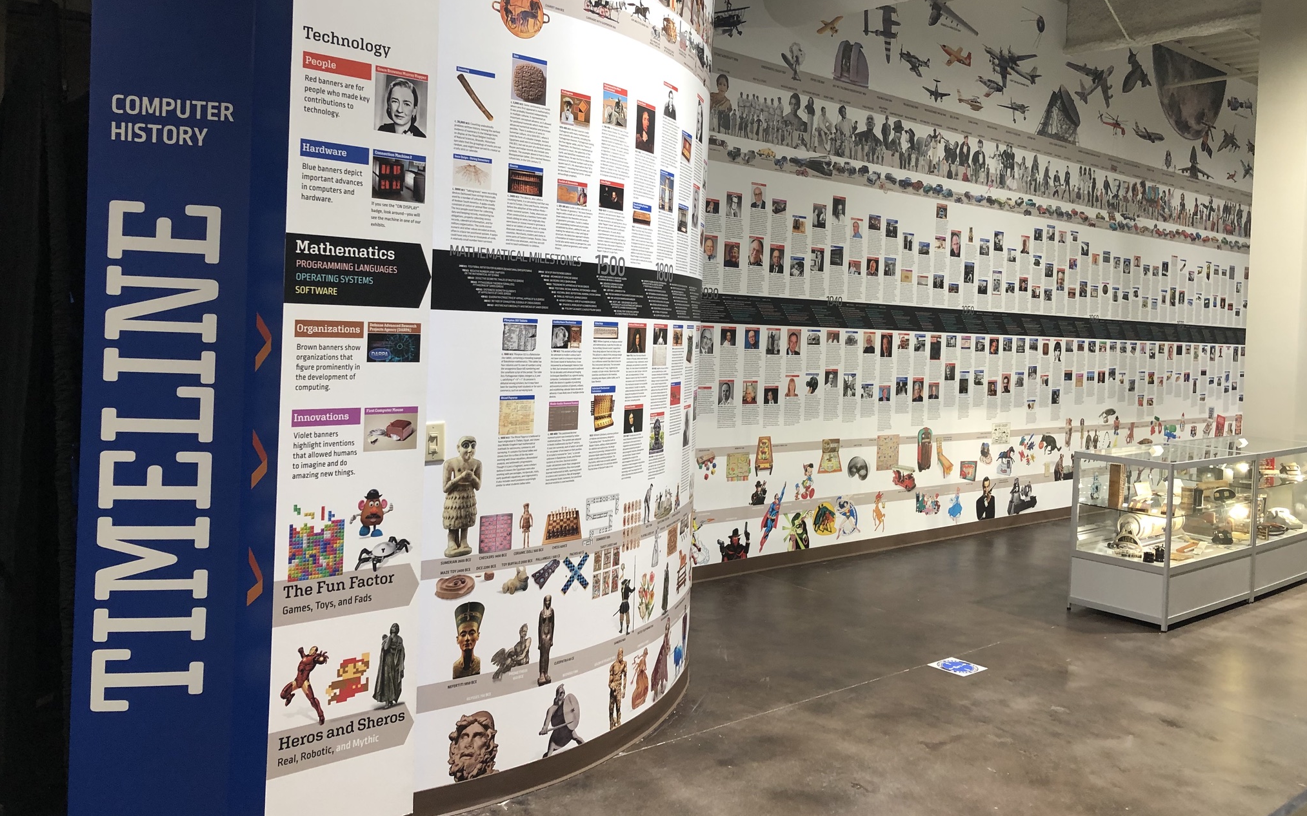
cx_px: 658
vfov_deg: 41.7
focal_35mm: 30
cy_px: 333
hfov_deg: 62.9
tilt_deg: -0.8
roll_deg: -2.6
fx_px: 1069
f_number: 1.8
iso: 40
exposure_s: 1/24
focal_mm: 4
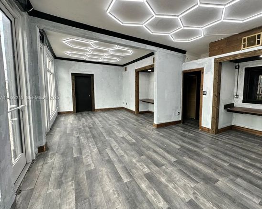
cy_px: 98
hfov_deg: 92.3
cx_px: 153
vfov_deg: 80.2
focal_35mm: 16
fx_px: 124
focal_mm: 2.22
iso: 40
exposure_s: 1/99
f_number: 2.2
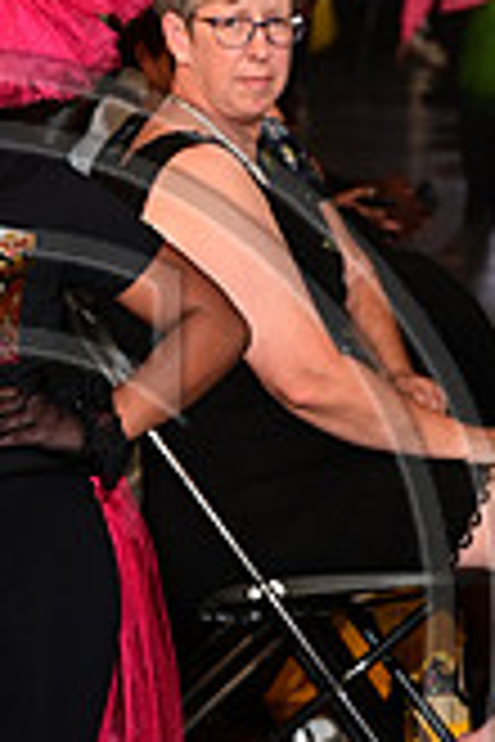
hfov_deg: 4.6
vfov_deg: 6.9
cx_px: -68
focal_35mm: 298
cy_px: 630
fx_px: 6146
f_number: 6.3
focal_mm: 85
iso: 1000
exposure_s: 1/125
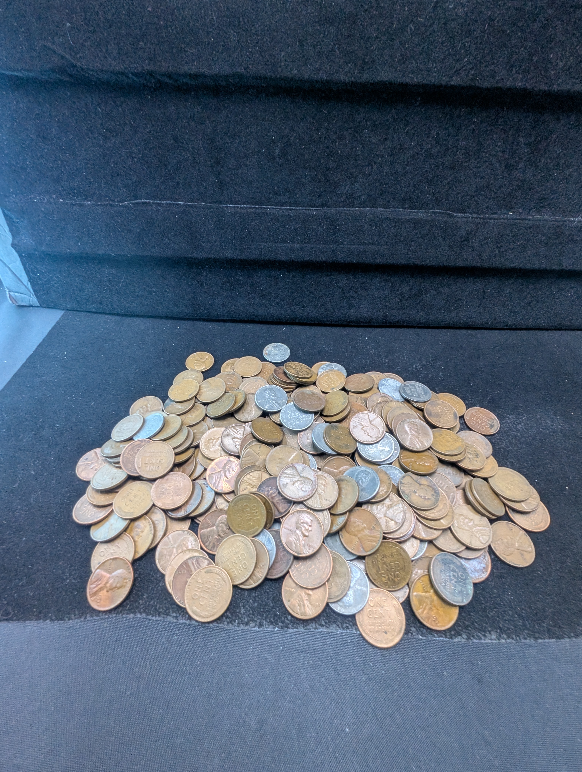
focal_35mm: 13
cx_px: 291
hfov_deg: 90.1
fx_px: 291
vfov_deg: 106.1
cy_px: 386
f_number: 2.2
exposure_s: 1/30.9
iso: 308
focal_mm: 1.95
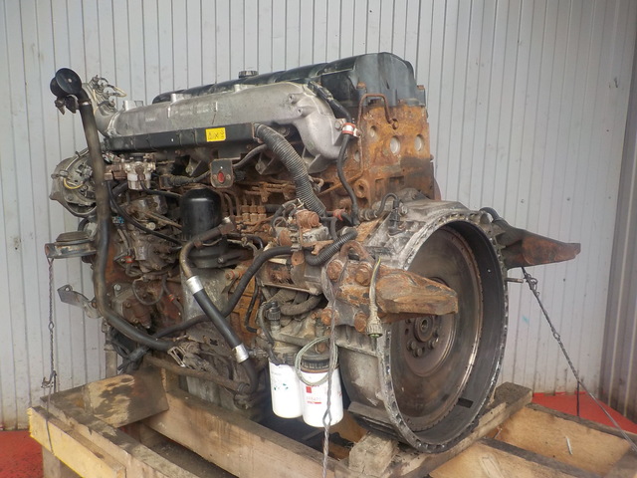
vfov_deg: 46.8
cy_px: 239
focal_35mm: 30
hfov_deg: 60.0
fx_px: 552
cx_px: 318
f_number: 3.3
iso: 160
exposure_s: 1/30
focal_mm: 4.1
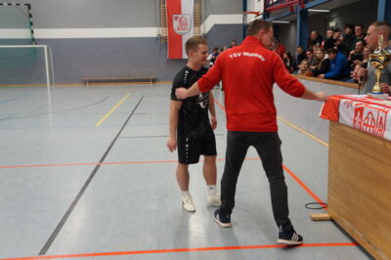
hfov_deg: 48.0
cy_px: 130
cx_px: 196
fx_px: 440
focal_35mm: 40
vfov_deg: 33.0
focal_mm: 27
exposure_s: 1/60
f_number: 4
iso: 640
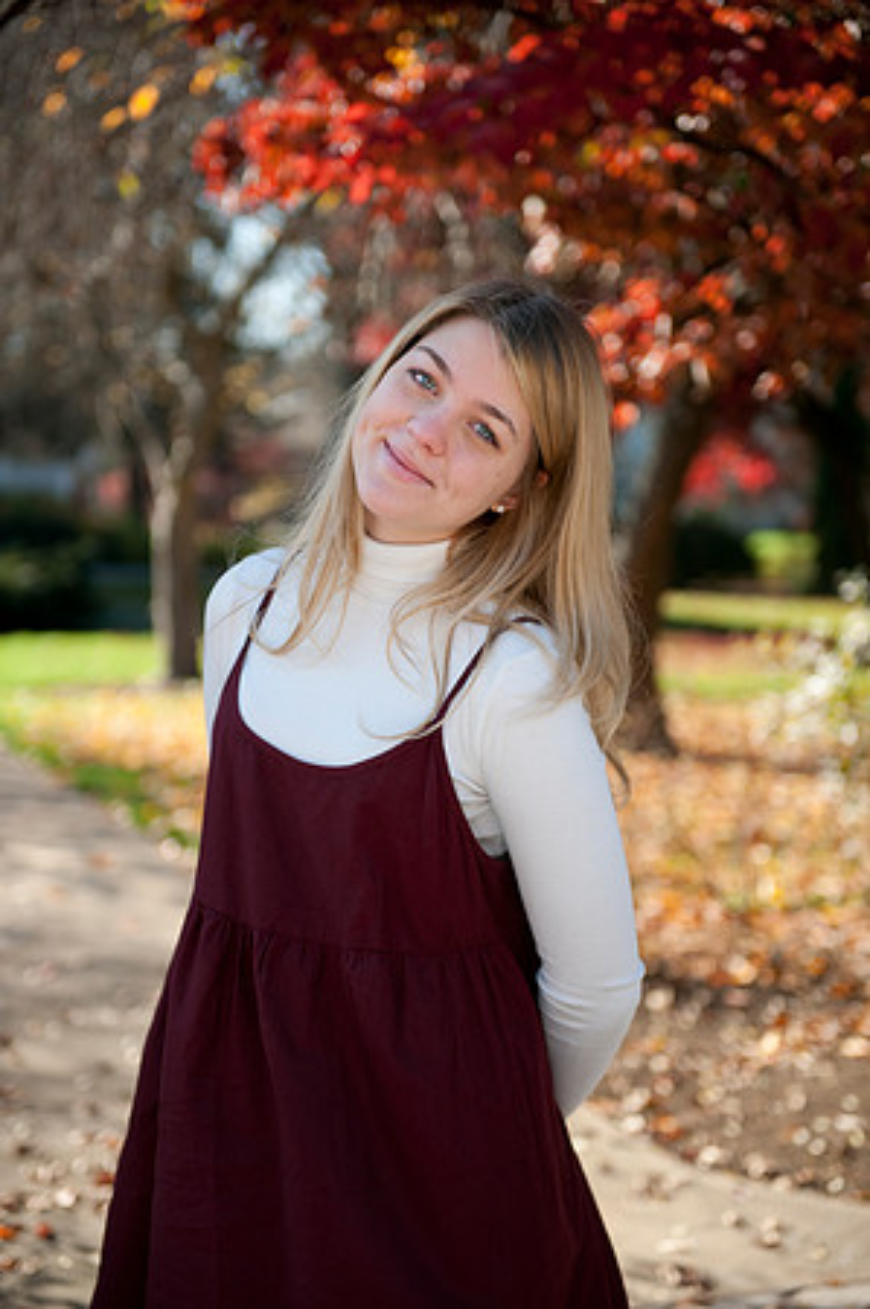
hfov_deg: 20.6
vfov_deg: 30.5
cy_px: 654
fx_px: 2398
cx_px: 435
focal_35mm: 66
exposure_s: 1/1000
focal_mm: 66
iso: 100
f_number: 2.8
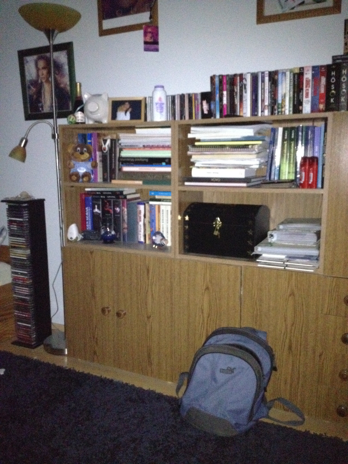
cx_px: 174
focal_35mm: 35
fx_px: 469
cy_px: 232
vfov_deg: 52.6
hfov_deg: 40.7
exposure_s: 1/16
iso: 800
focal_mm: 4.28
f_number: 2.4
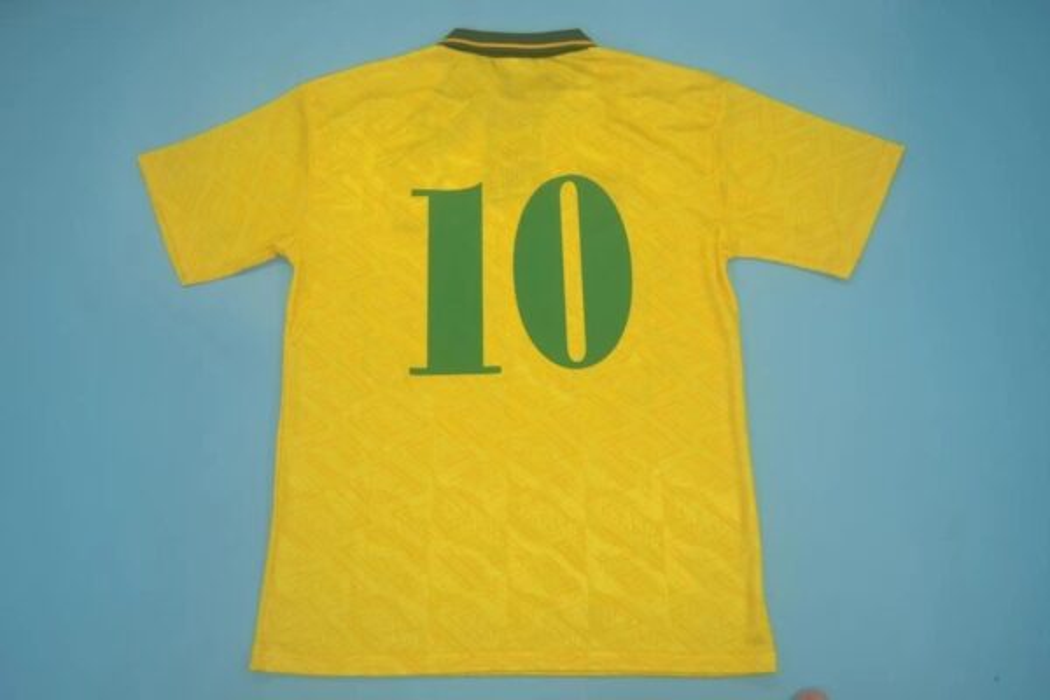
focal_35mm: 33
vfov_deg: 40.0
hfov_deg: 57.2
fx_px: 962
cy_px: 350
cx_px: 525
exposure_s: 1/160
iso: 200
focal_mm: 22
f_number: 3.8
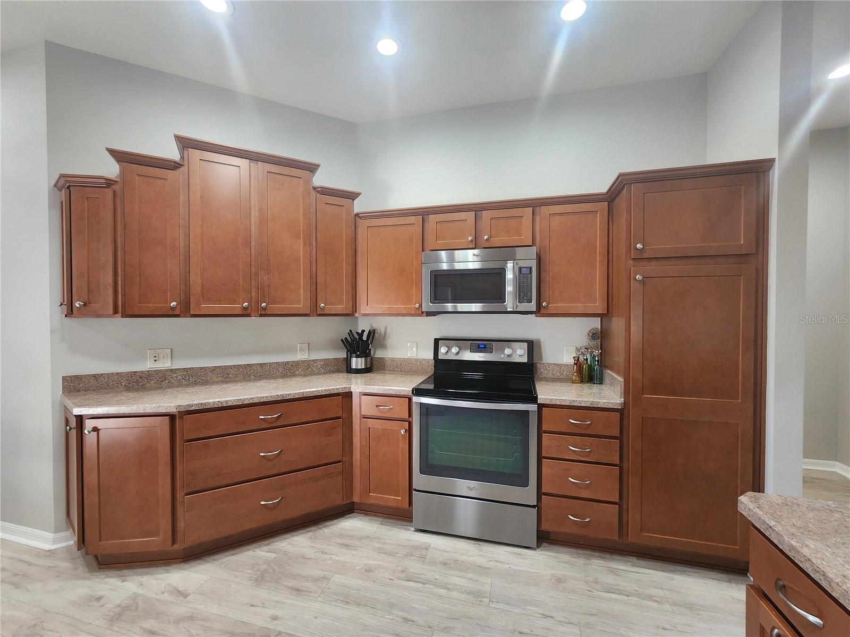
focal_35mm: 13
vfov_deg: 89.9
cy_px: 318
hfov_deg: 106.2
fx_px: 319
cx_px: 425
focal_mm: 2.2
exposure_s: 1/60
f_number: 2.2
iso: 200
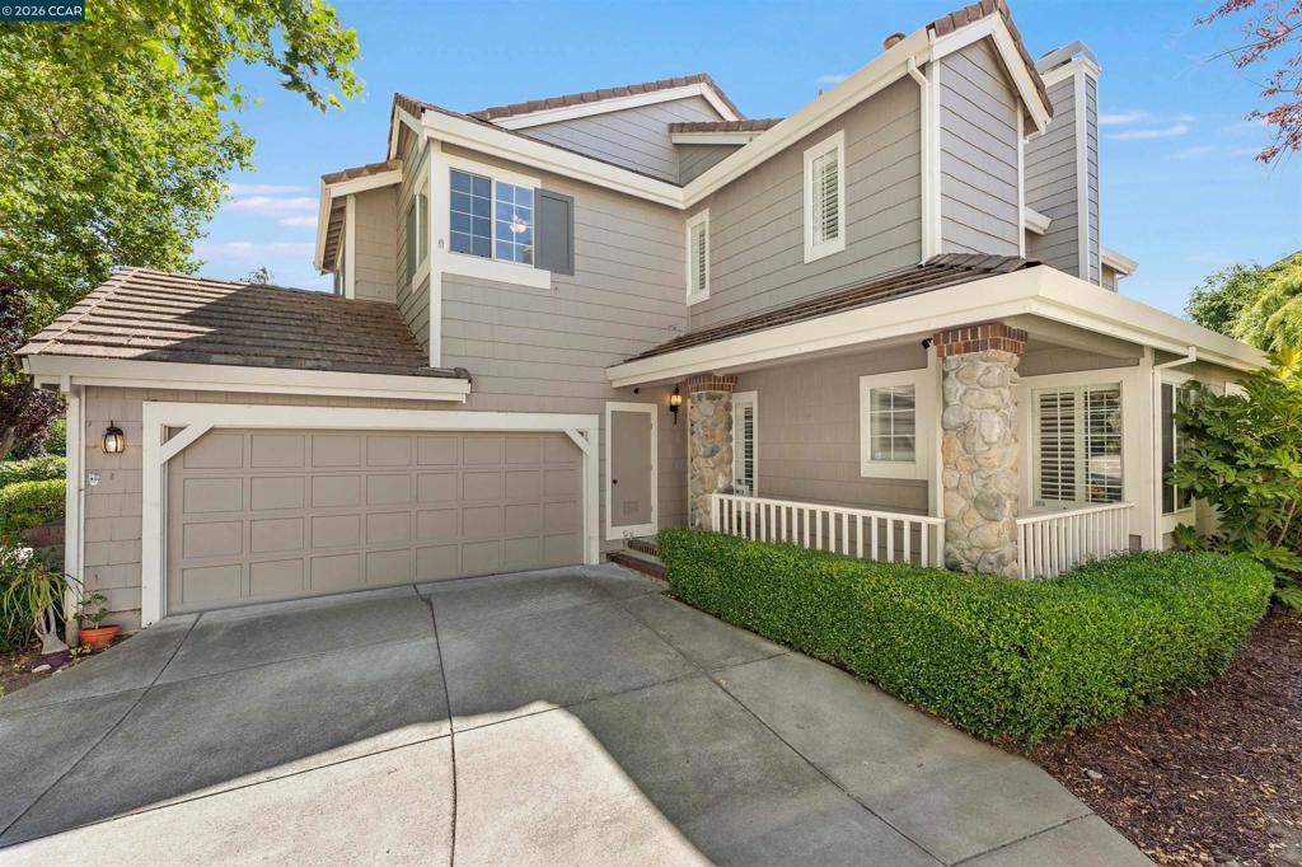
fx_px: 506
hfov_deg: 104.3
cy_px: 434
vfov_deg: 81.2
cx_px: 651
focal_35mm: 14
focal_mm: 14
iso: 320
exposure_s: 1/80
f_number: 7.1
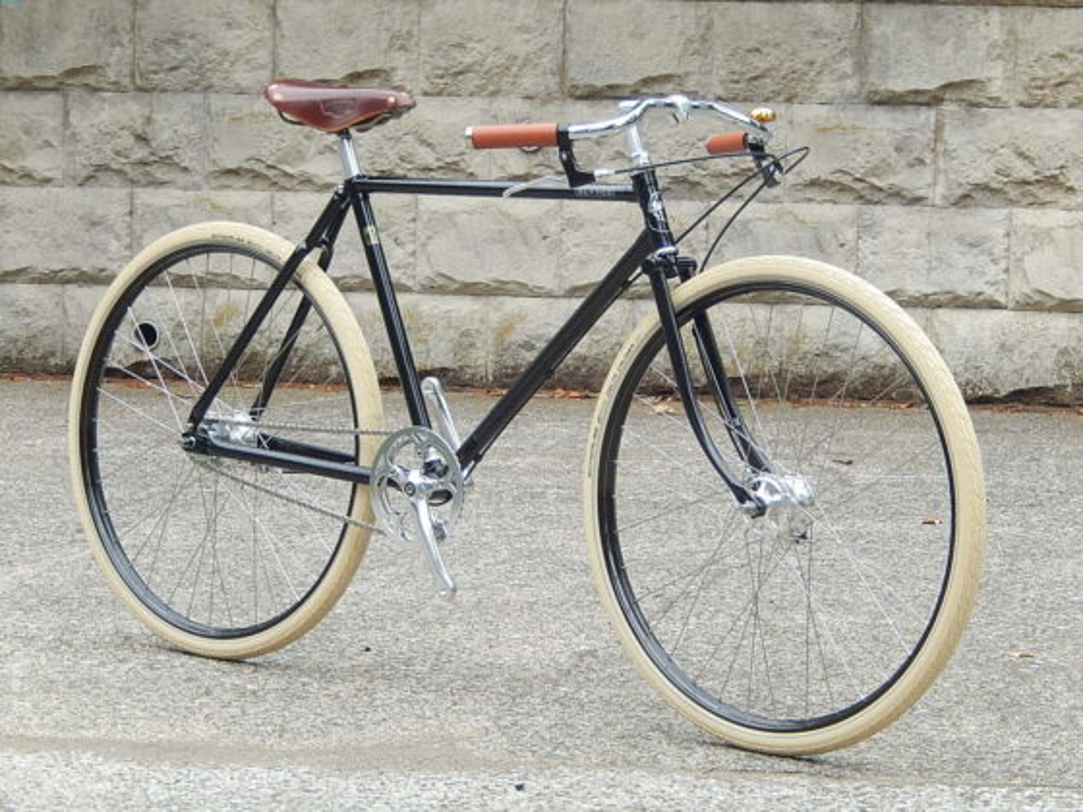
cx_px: 542
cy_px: 406
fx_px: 3660
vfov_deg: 12.7
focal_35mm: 117
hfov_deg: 16.8
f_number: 5.5
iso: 125
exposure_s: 1/40
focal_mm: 21
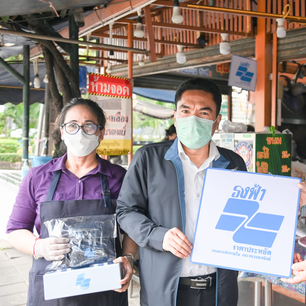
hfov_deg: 34.2
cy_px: 154
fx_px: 490
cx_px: 218
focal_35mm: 49
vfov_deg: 34.7
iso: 400
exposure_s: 1/200
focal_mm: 38
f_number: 4
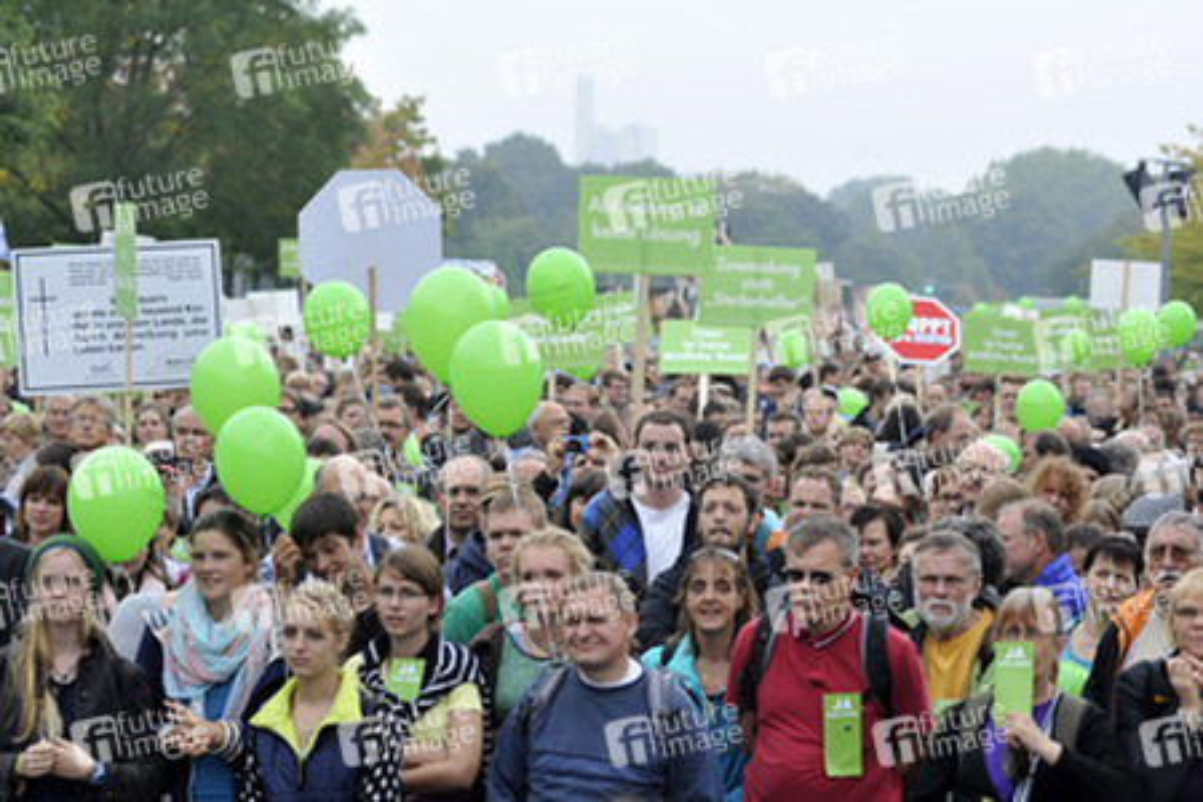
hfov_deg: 20.4
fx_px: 3341
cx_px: 602
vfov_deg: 13.7
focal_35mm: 100
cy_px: 401
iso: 640
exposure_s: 1/1250
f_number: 5
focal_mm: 100
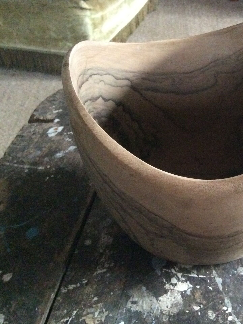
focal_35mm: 43
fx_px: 402
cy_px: 162
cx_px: 186
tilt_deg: -41.2
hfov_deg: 32.9
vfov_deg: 43.8
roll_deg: +0.1
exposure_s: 1/17
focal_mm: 3.3
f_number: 2.4
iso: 640
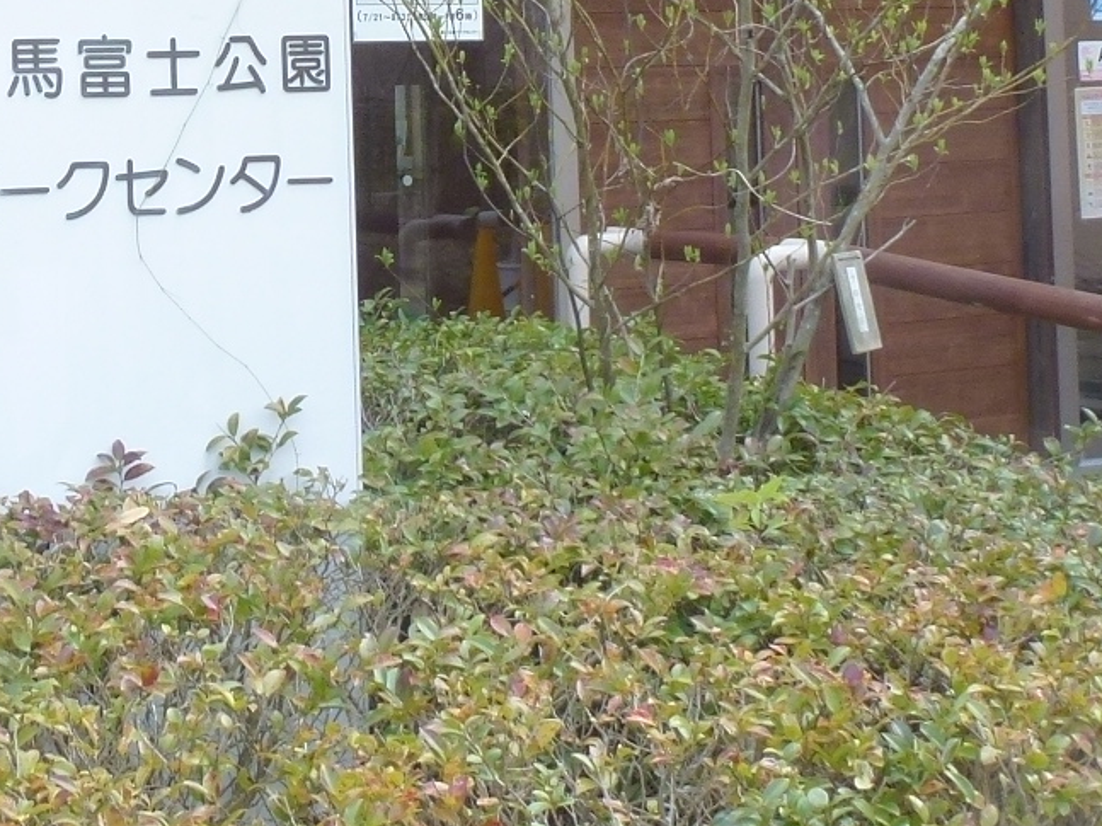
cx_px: 31
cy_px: -43
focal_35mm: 76
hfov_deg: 24.6
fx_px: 2419
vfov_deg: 18.7
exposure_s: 1/125
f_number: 4
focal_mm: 4.3
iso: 100
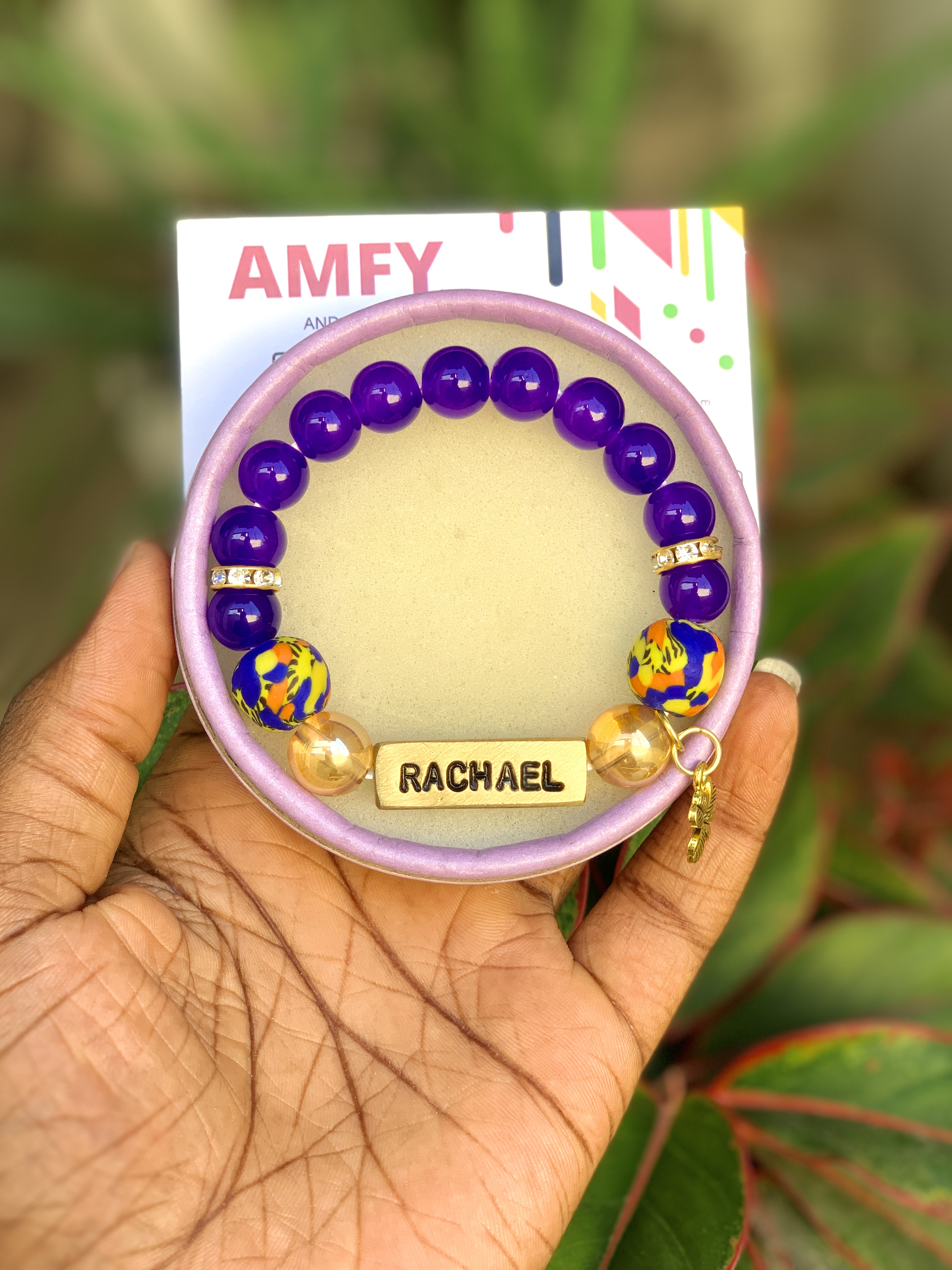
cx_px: 476
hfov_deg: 28.0
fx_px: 1907
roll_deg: +1.3
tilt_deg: -24.3
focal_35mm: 52
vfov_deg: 36.8
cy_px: 635
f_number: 2.4
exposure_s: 1/122
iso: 20
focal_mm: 6
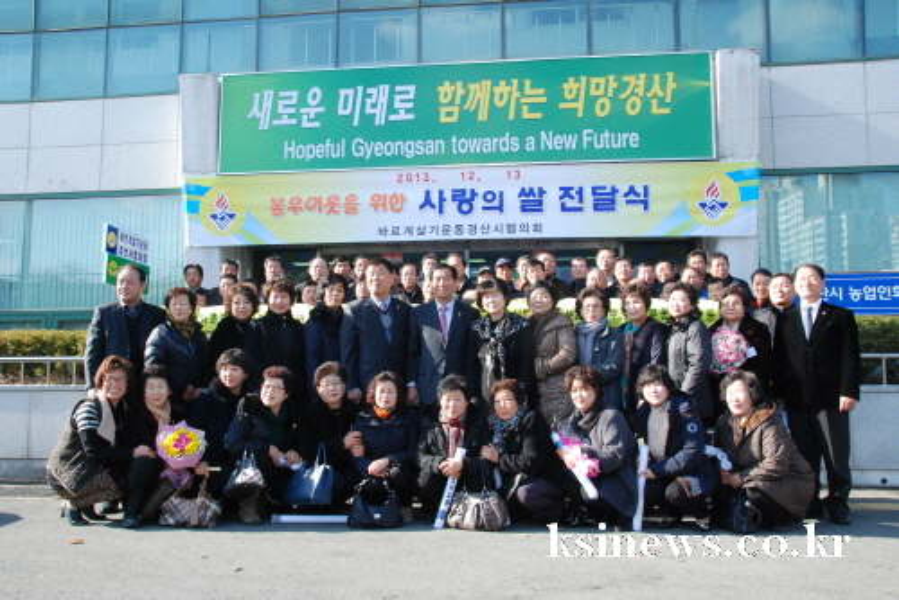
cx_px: 450
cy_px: 300
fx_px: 750
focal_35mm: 30
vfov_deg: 43.7
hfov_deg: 61.9
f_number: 9
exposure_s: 1/320
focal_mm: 20
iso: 800
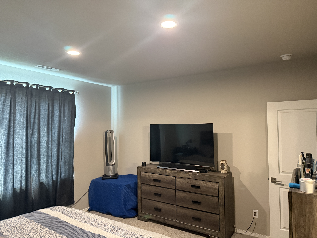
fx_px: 220
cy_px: 119
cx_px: 158
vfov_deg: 56.8
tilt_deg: +1.3
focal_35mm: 24
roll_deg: -1.4
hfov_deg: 71.6
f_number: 1.78
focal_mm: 6.76
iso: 800
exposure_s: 1/60
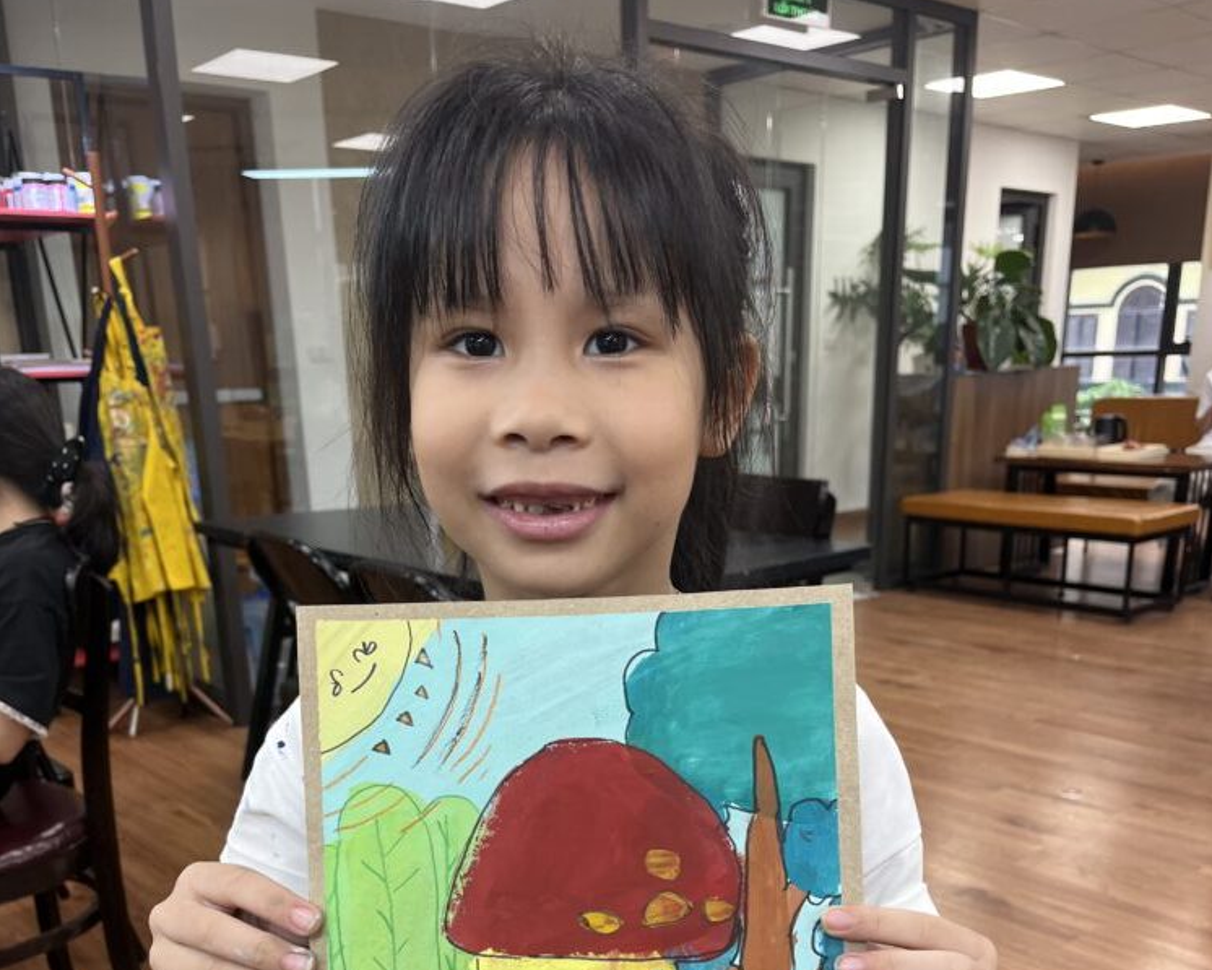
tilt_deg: -19.5
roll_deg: +2.0
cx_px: 606
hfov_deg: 52.8
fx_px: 1220
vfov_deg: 41.3
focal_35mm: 34
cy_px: 793
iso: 125
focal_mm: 5.1
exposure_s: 1/121
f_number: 1.6
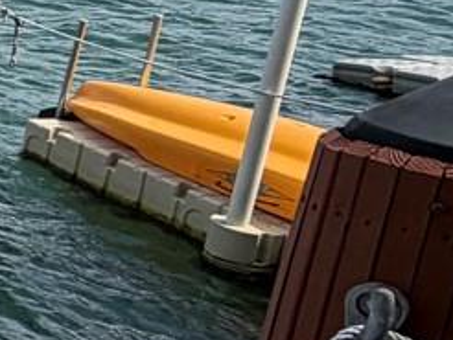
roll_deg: -0.7
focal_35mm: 91
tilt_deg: -14.1
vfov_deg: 16.2
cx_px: -840
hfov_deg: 12.2
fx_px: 1192
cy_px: 81
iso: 20
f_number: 2.2
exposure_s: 1/970
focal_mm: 2.22
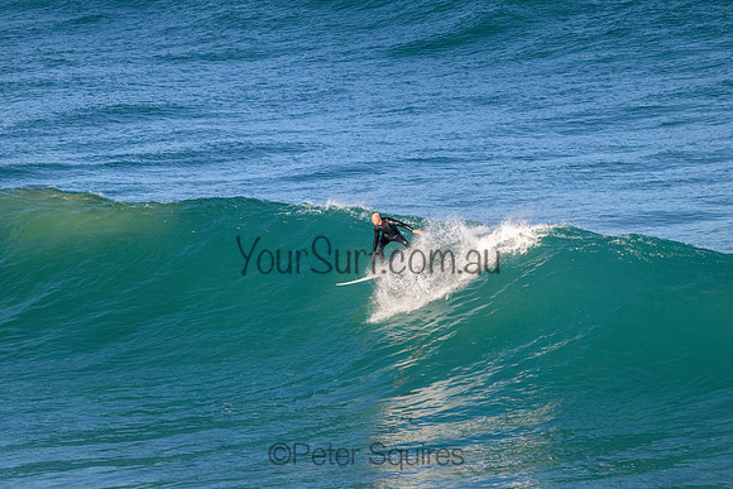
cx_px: 366
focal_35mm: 370
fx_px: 7535
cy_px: 244
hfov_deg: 5.6
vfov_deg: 3.7
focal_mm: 370
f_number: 11
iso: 2500
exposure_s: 1/2000
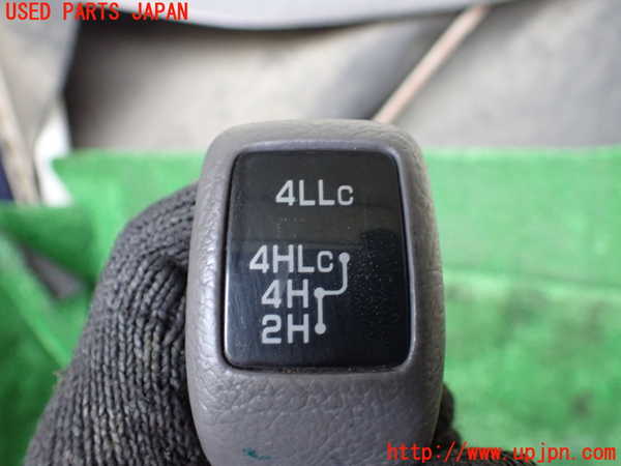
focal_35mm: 30
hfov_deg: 60.0
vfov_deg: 46.8
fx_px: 538
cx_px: 310
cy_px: 233
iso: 800
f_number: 2.3
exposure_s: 1/30
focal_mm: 5.4
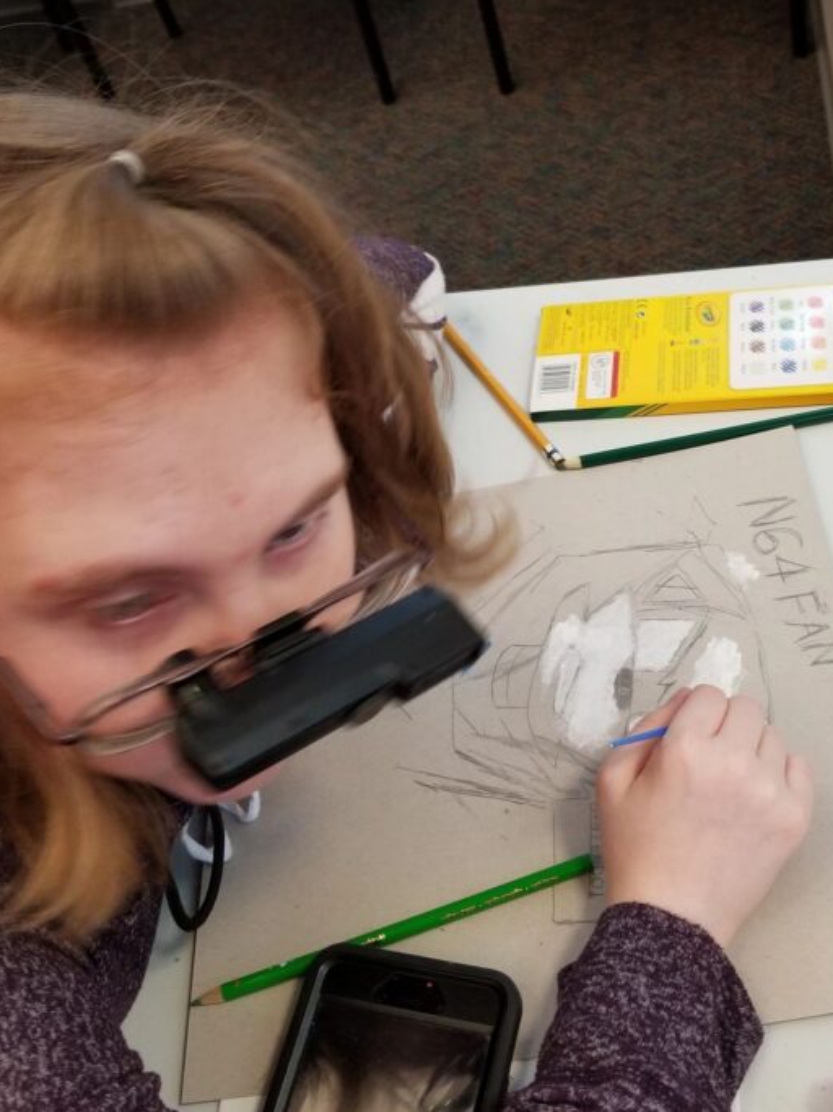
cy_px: 544
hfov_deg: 36.5
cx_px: 540
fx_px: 1252
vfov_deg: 47.9
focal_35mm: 39
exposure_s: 1/60
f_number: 1.7
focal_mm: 4.25
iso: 200
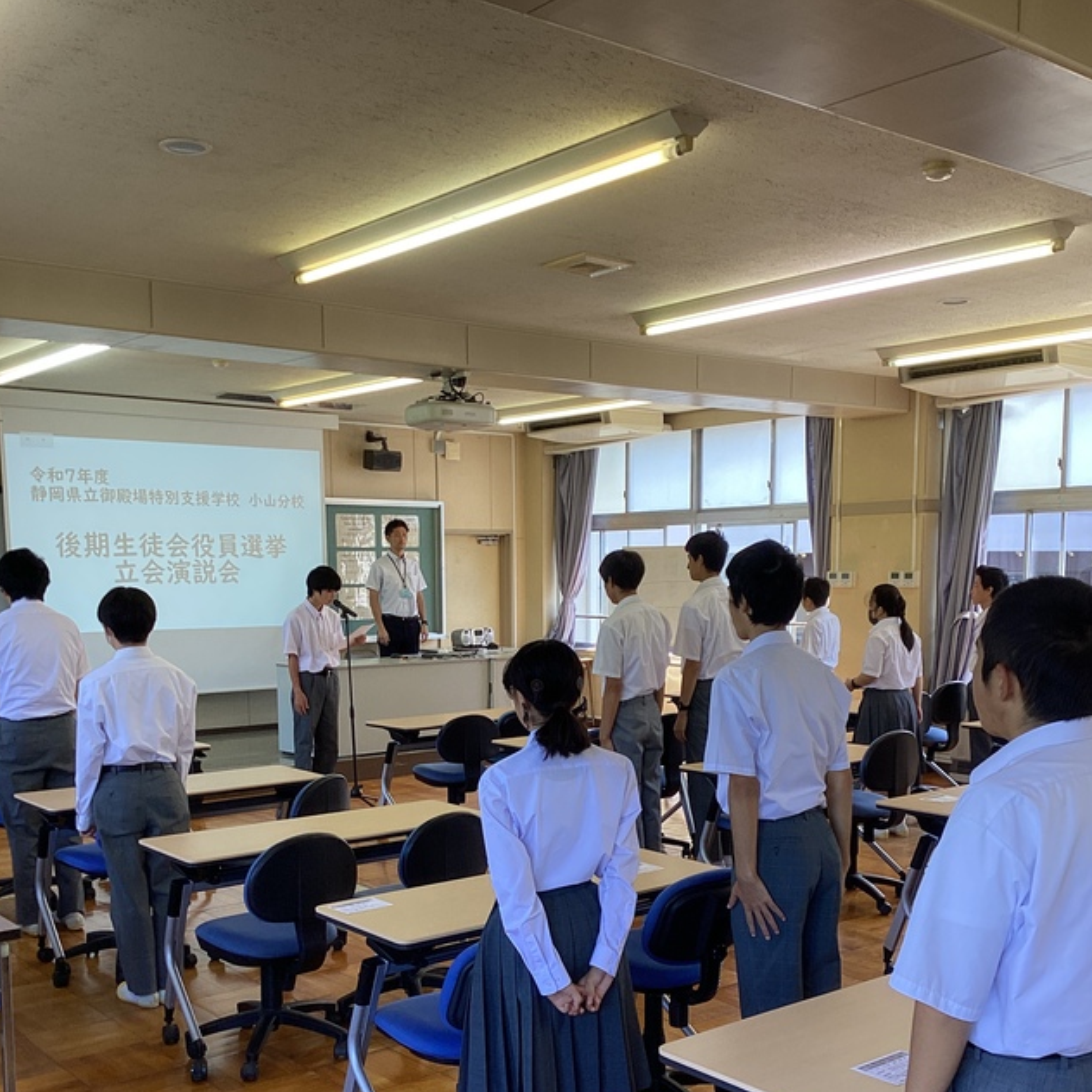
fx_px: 1321
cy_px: 716
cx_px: 544
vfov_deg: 44.4
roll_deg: -0.3
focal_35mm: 37
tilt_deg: -8.1
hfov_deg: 44.9
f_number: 2.4
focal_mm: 3.3
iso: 50
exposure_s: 1/100
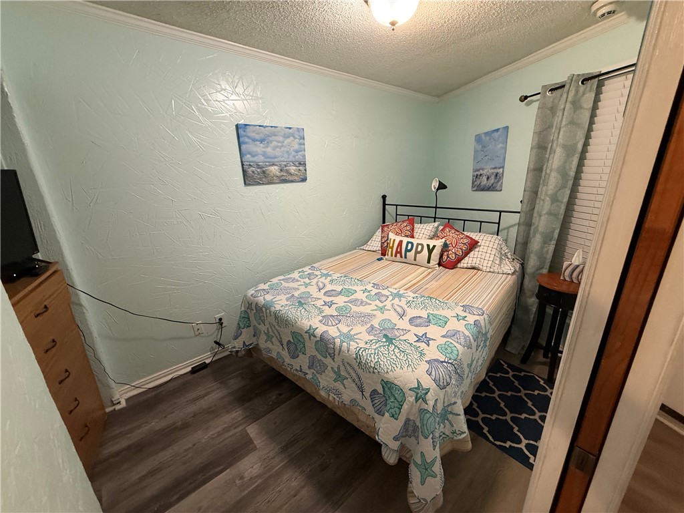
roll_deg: +2.0
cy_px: 256
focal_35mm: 14
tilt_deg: -17.2
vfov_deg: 85.7
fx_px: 277
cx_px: 342
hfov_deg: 102.1
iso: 320
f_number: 2.2
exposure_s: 1/60
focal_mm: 2.22
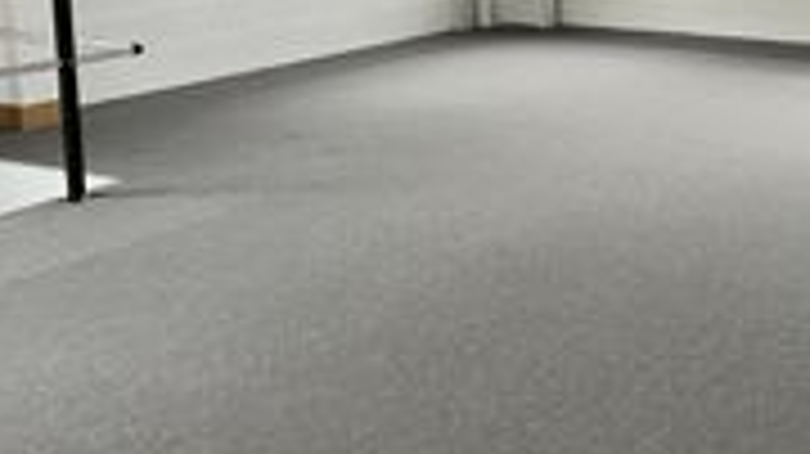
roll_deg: +0.2
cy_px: 22
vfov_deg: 18.7
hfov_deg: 31.6
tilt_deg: -8.3
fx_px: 1352
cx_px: 742
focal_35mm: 63
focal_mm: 5.7
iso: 80
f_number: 1.5
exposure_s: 1/50
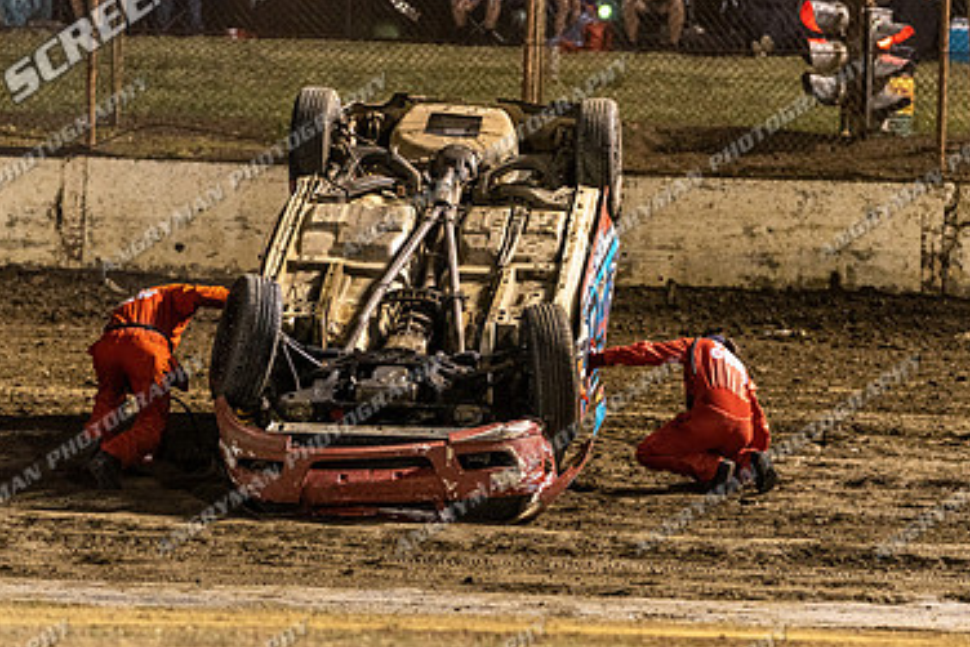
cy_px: 329
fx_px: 4825
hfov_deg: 11.5
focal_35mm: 179
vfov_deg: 7.7
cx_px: 470
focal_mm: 116
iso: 1600
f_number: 2.8
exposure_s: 1/160
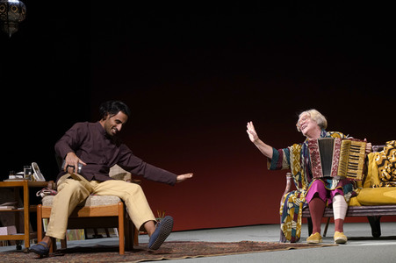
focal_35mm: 69
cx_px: 198
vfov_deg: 19.7
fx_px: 758
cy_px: 132
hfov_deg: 29.3
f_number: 5.6
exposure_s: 1/200
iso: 1600
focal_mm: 69
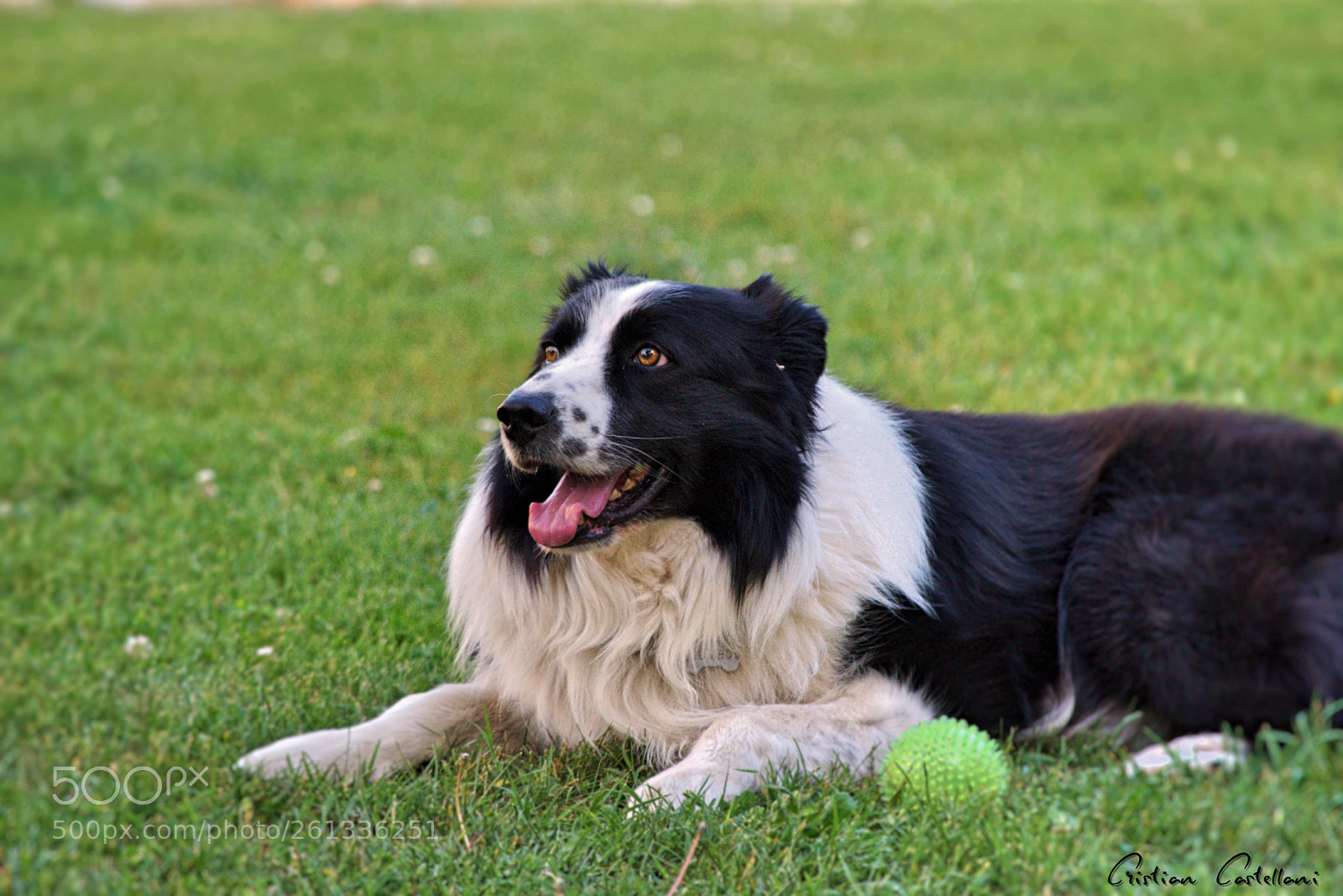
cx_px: 672
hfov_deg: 6.9
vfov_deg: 4.6
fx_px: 11192
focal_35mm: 300
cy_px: 448
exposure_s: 1/640
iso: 1600
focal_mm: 200
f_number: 5.6
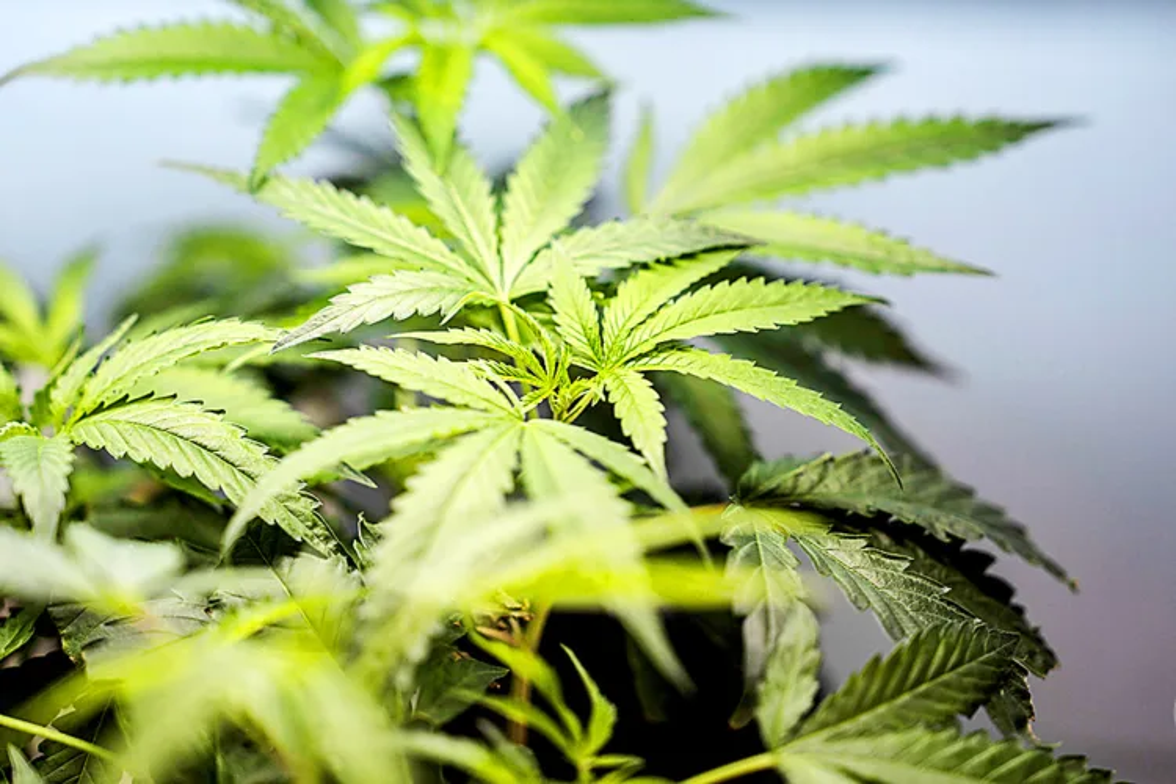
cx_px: 588
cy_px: 392
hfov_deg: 28.8
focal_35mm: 70
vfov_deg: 19.5
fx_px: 2286
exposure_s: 1/640
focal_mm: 70
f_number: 2.8
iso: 250
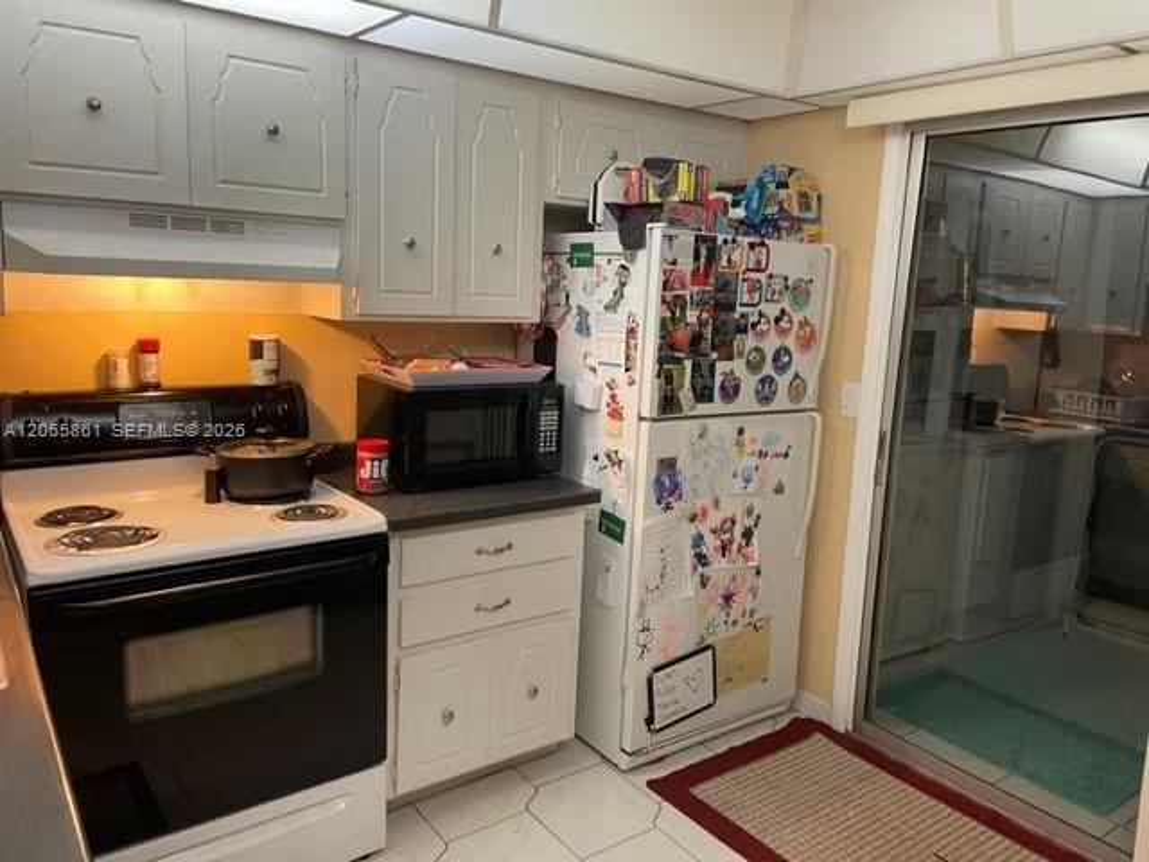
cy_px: 431
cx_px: 574
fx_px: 863
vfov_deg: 53.1
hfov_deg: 67.3
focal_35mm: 26
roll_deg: -2.8
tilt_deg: -9.5
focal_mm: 4.2
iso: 250
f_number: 1.6
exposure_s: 1/60
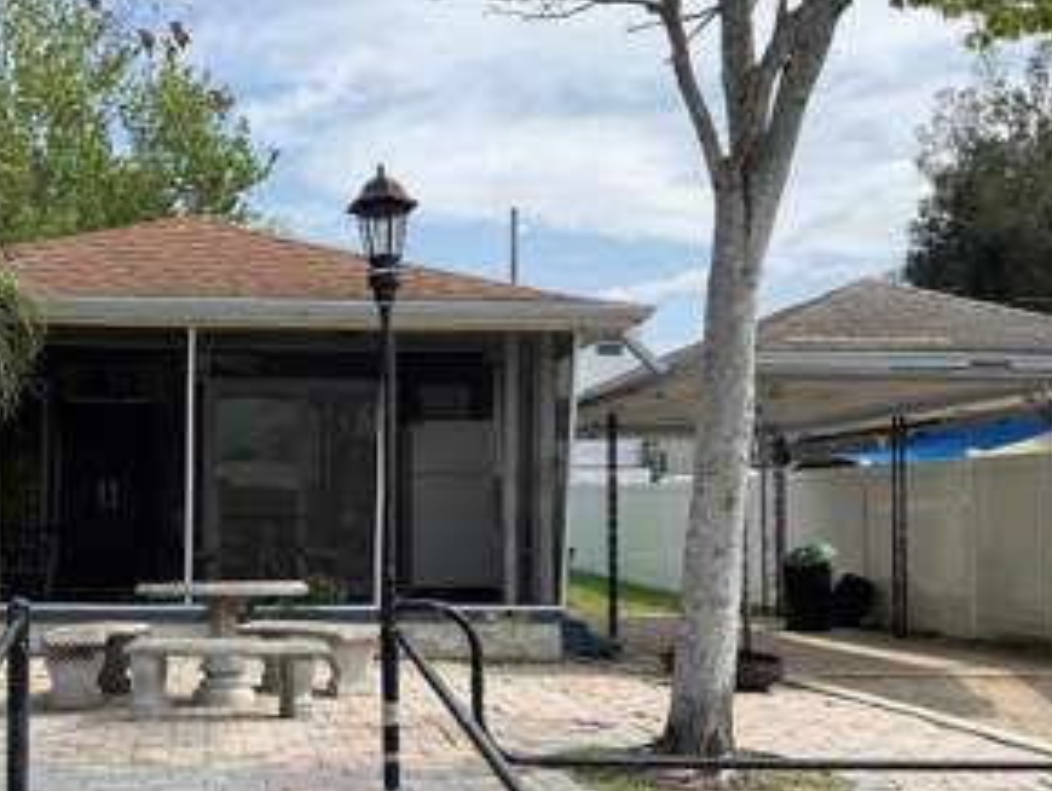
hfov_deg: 38.9
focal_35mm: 48
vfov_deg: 30.2
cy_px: 475
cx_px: 308
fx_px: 1460
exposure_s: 1/1848
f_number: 1.8
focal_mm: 3
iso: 16
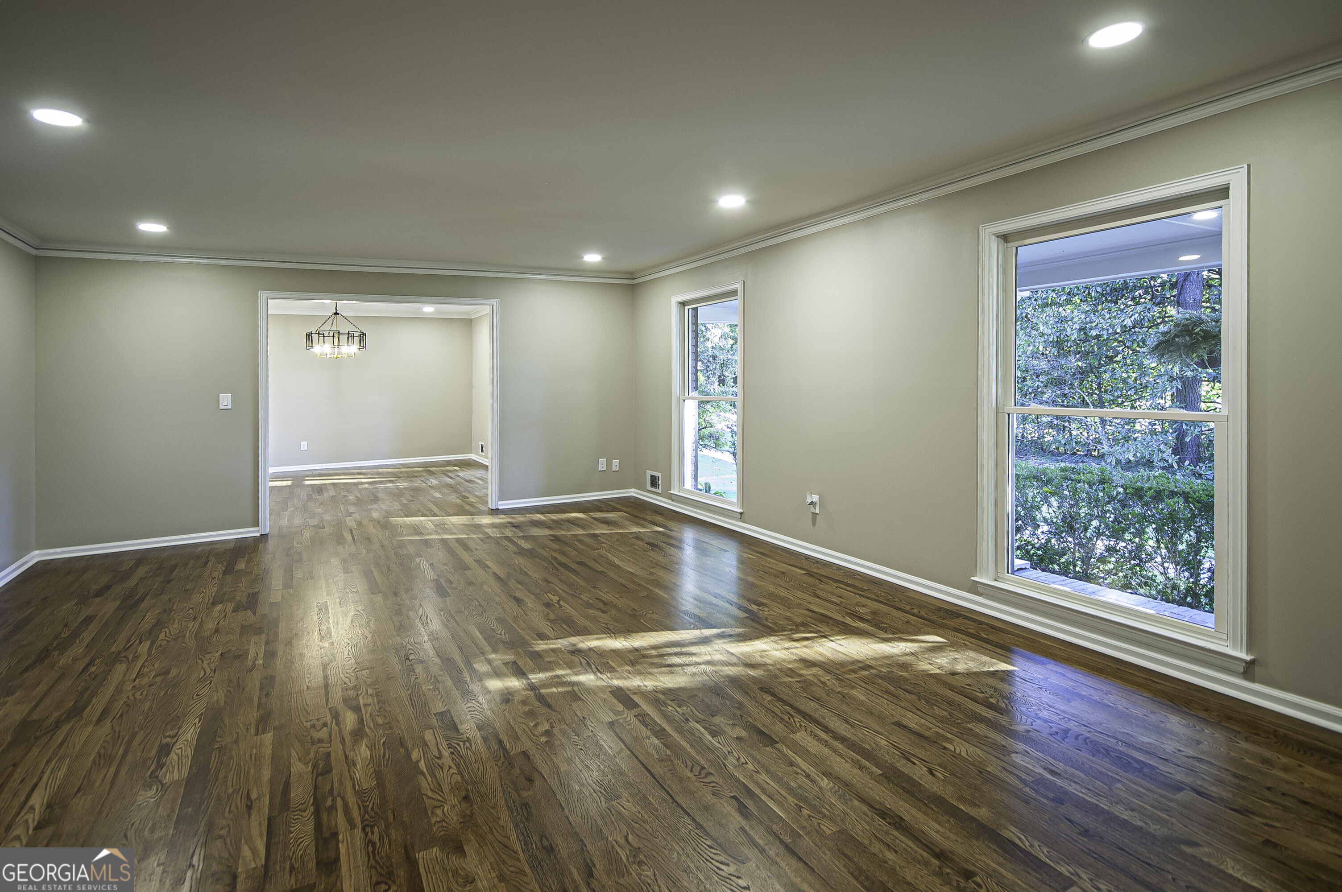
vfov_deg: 67.3
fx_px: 670
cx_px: 671
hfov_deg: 90.1
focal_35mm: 18
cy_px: 446
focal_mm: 12
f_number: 8
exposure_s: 1/3
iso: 200
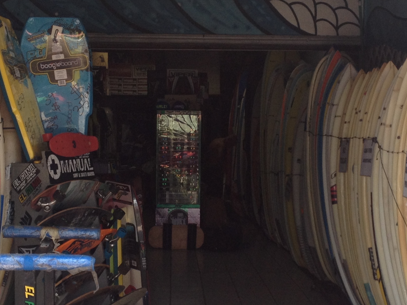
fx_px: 964
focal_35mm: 82
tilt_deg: -3.4
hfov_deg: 23.8
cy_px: 167
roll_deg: +1.0
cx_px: 207
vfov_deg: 18.0
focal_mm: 4.28
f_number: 2.4
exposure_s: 1/169
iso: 50
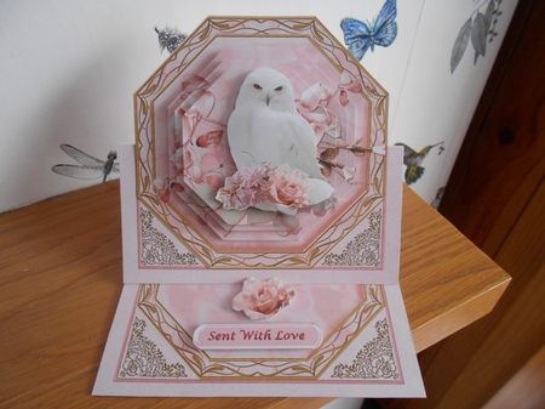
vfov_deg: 53.0
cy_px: 204
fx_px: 409
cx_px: 272
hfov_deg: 67.3
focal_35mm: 26
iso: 400
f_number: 3.2
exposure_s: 1/30
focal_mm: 4.6
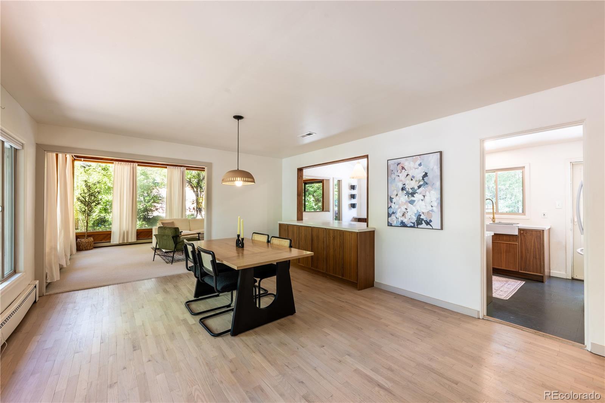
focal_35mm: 14
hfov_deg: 102.3
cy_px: 202
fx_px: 244
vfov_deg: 79.2
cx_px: 302
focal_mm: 14.5
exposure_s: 1/8
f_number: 14
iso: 200
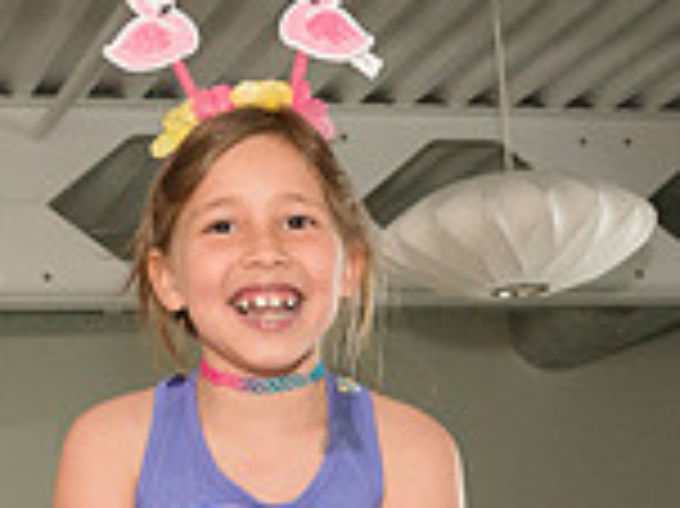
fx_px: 2277
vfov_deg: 12.2
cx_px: 333
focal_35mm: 116
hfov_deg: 17.0
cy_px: 733
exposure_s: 1/640
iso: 1600
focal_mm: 27
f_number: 4.5
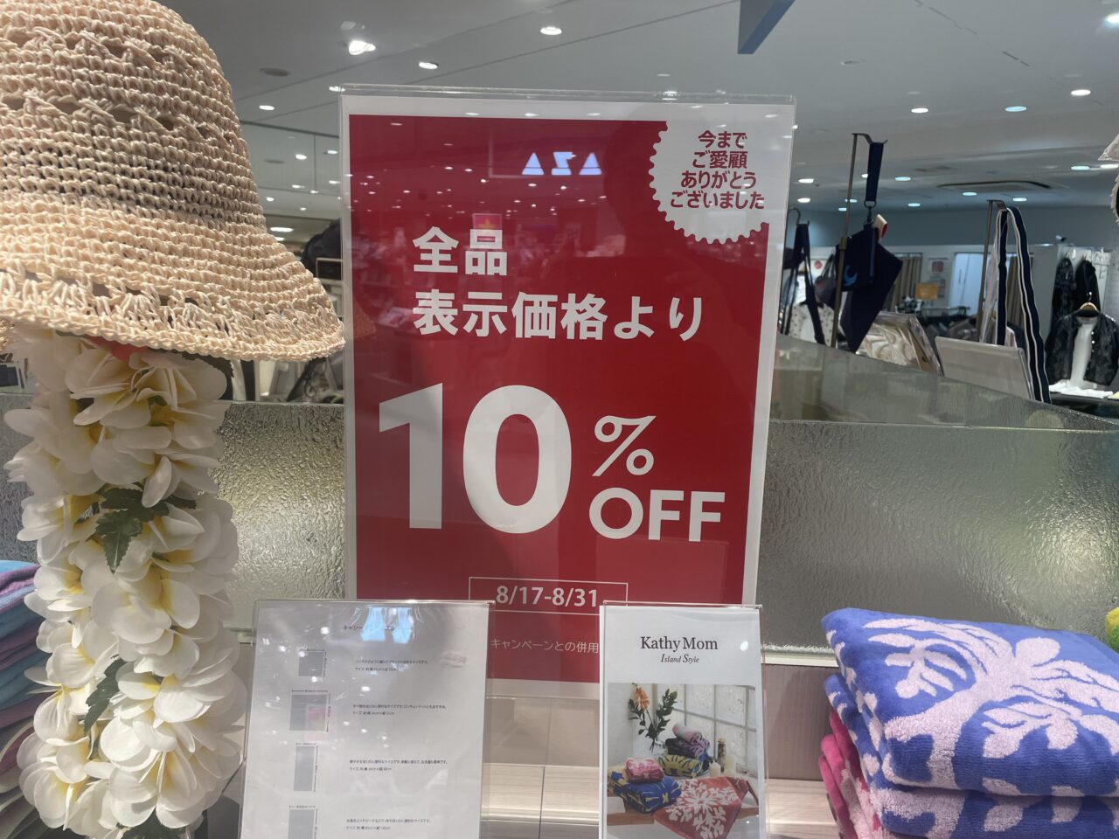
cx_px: 560
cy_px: 420
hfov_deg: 67.3
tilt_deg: -10.2
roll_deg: -2.0
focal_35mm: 26
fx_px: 840
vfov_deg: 53.1
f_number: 1.6
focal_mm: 4.2
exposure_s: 1/100
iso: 50
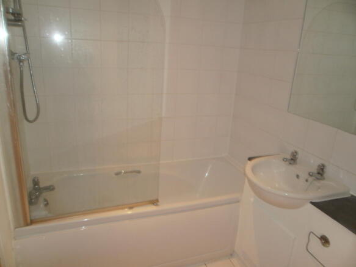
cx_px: 178
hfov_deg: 67.3
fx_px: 267
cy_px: 134
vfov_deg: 53.0
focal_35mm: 26
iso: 125
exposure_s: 1/25
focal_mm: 4.65
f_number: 2.6
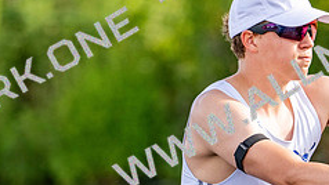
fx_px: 8918
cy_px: 191
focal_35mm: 1022
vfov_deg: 1.2
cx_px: 283
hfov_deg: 2.1
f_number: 4.5
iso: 900
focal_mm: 400
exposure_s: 1/2500
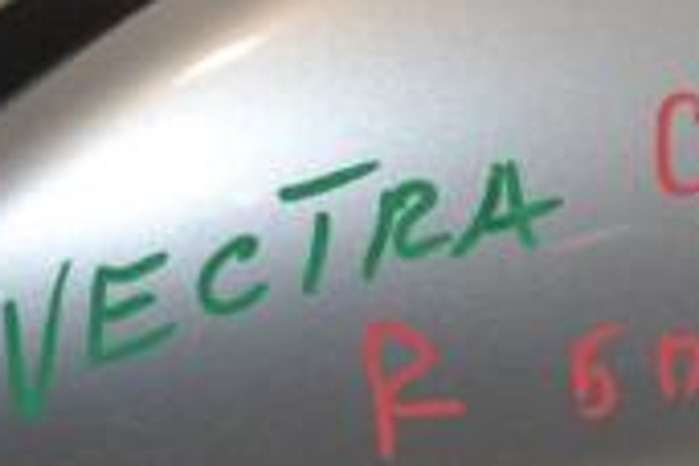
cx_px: 646
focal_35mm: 210
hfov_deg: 9.7
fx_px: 4077
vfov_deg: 6.5
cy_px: 29
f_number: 10
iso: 800
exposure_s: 1/200
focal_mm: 40
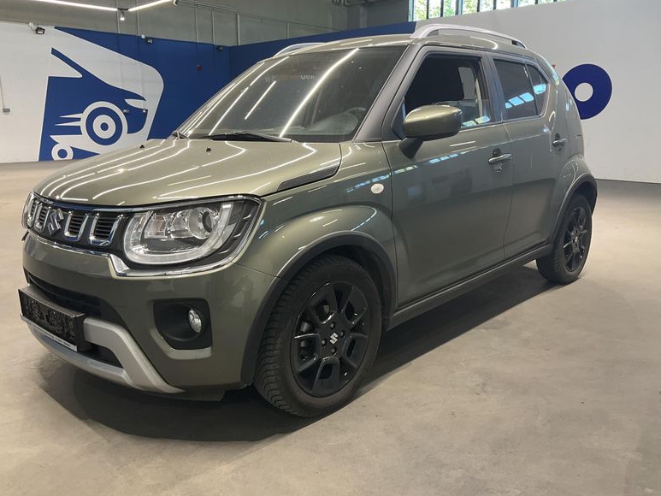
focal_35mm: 30
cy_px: 254
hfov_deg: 60.0
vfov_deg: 46.8
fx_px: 573
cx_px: 333
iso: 64
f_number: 1.8
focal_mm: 3
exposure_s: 1/50
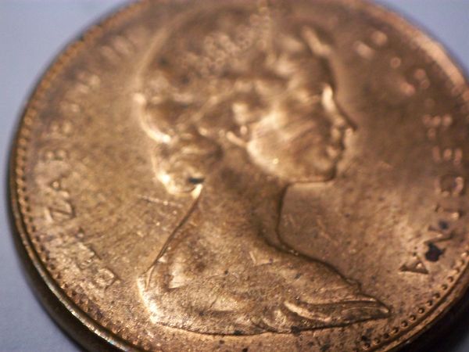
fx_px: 1463
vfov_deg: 13.7
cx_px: 234
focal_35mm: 108
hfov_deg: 18.2
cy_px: 176
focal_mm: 18
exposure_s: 1/20
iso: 160
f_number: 4.8
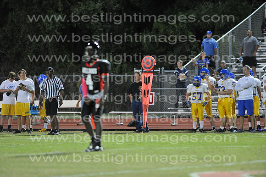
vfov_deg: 4.6
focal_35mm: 300
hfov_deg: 6.9
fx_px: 2215
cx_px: 133
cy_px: 88
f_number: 4
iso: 5000
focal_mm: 300
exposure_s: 1/200
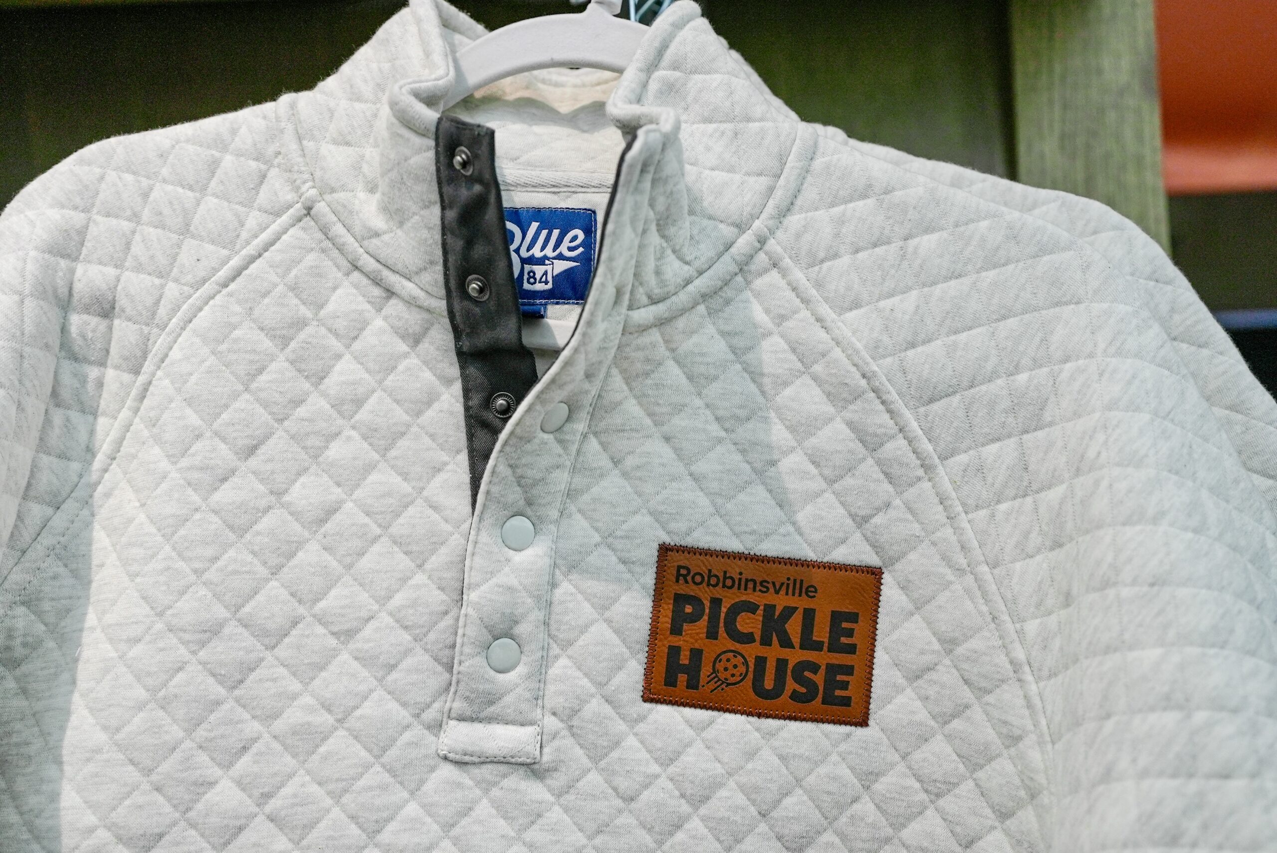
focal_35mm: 35
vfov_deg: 37.9
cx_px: 638
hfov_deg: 54.4
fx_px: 1242
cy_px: 426
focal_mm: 35
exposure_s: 1/160
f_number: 4
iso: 1250
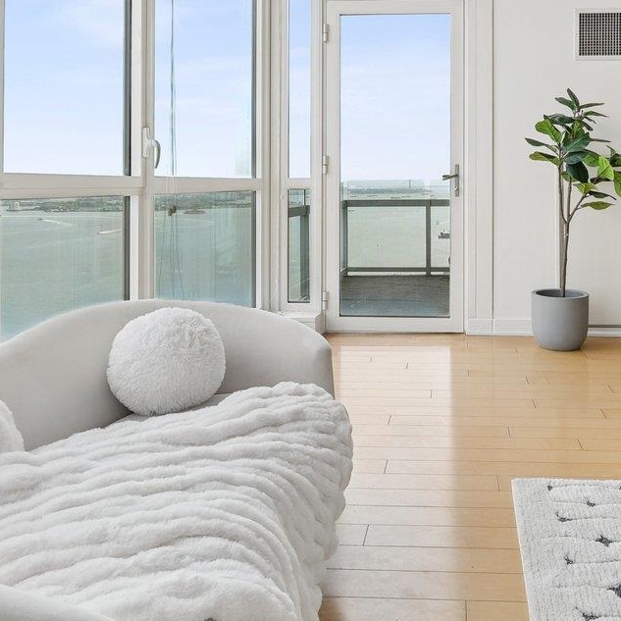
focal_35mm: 33
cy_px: 195
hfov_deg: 48.9
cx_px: 415
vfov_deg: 48.7
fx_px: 670
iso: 250
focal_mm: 8
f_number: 8
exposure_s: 1/250
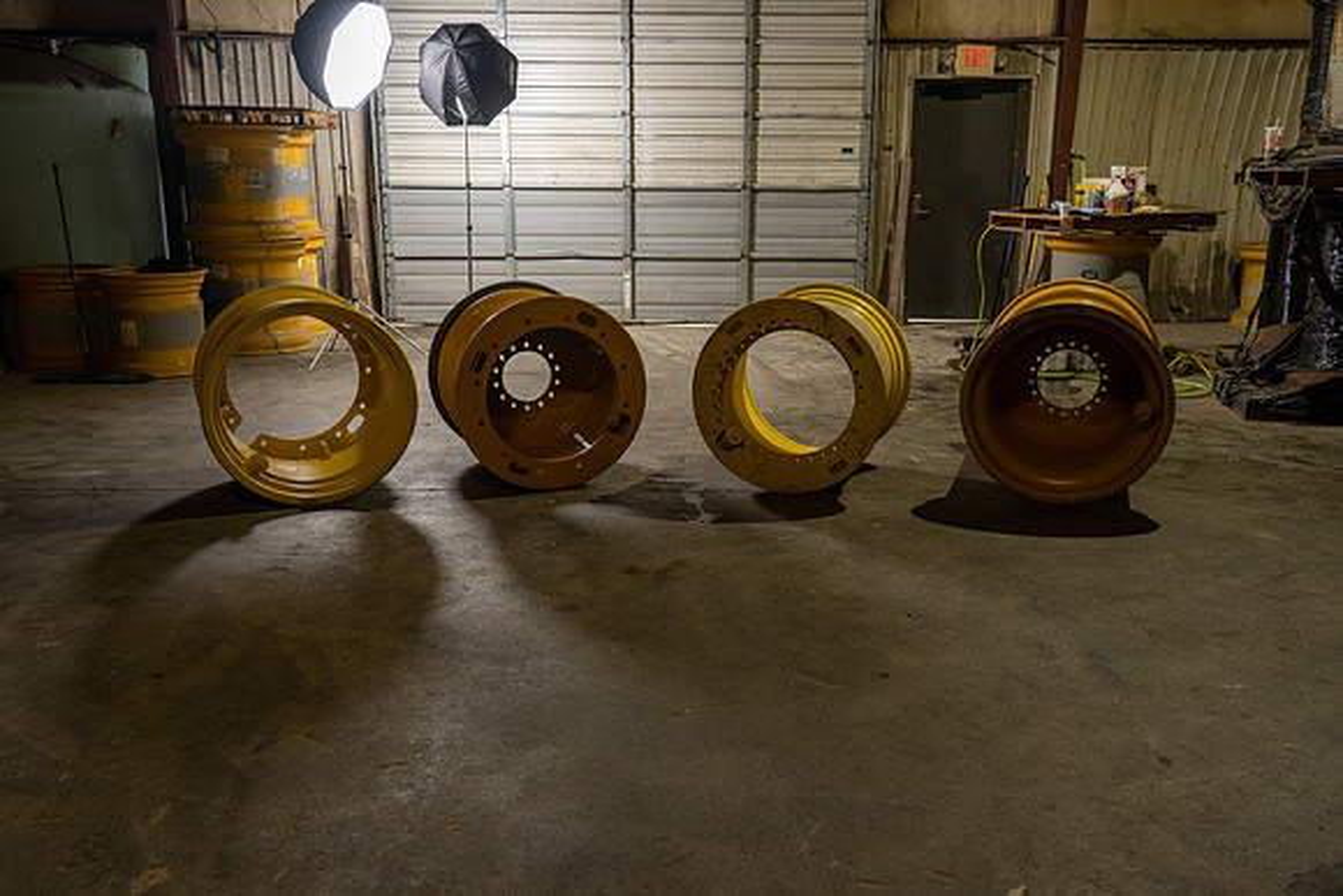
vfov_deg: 42.3
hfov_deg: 60.3
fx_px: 1157
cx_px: 672
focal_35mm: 31
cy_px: 448
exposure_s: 1/80
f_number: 5.6
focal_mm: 31
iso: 800
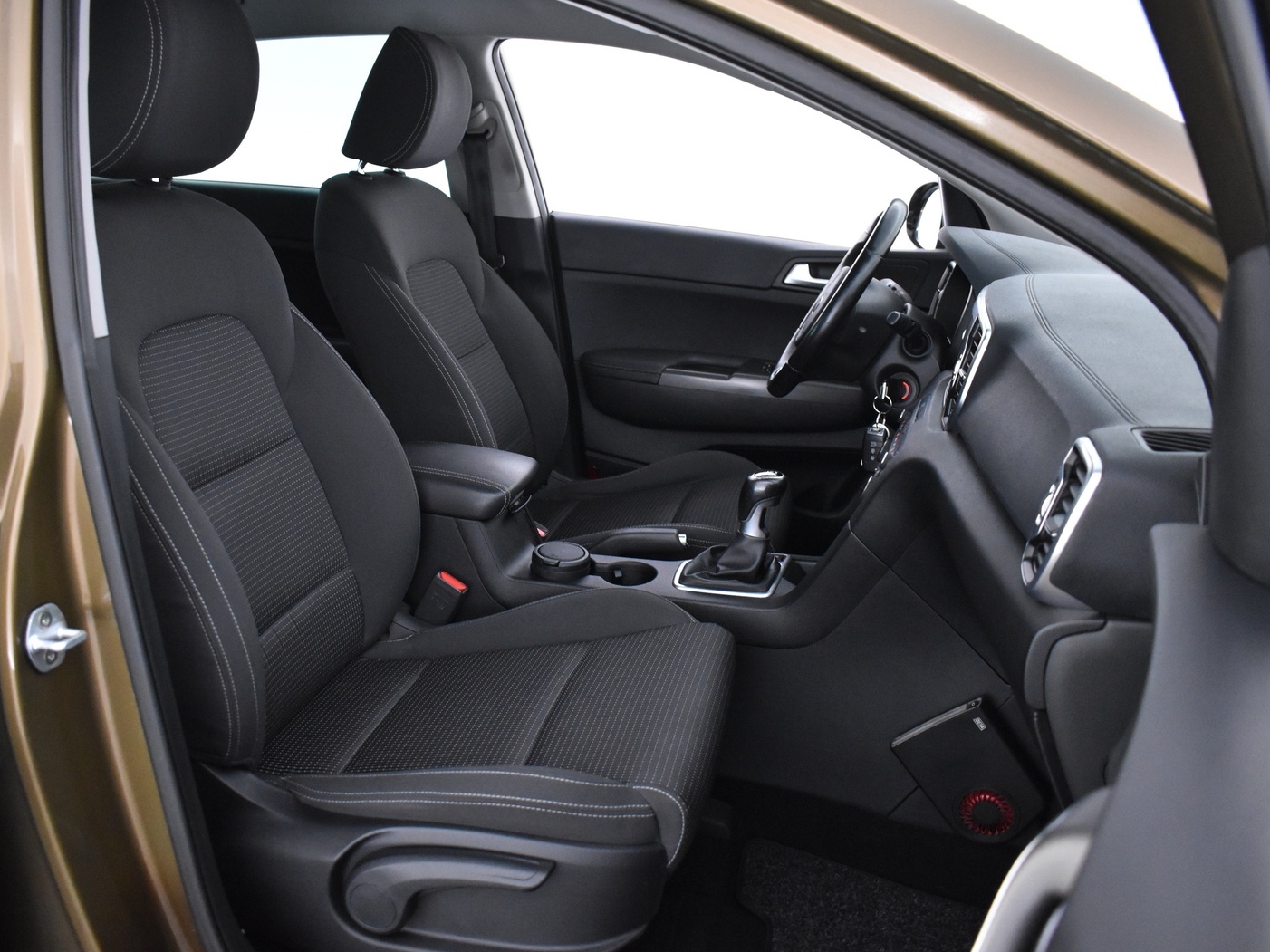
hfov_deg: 59.8
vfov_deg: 46.8
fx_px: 1100
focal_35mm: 30
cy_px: 477
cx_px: 554
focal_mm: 18
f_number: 3.5
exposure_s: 1/30
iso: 3200
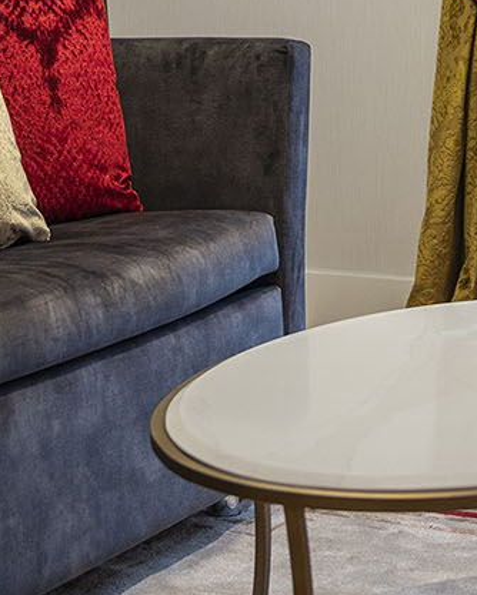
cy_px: -106
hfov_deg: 13.0
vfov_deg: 15.7
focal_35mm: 118
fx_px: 2081
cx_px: 407
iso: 1000
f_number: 4
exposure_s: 1/100
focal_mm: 35
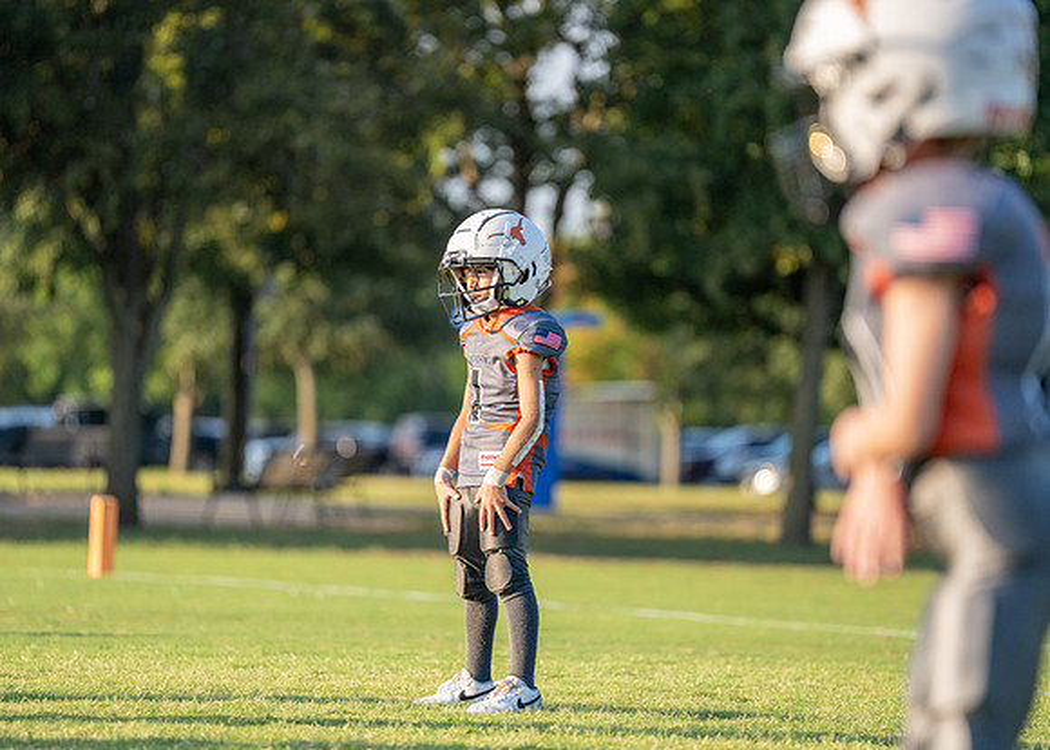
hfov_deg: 9.3
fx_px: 6464
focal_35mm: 217
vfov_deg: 6.6
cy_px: 363
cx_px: 528
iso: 320
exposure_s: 1/2500
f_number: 2.8
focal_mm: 200
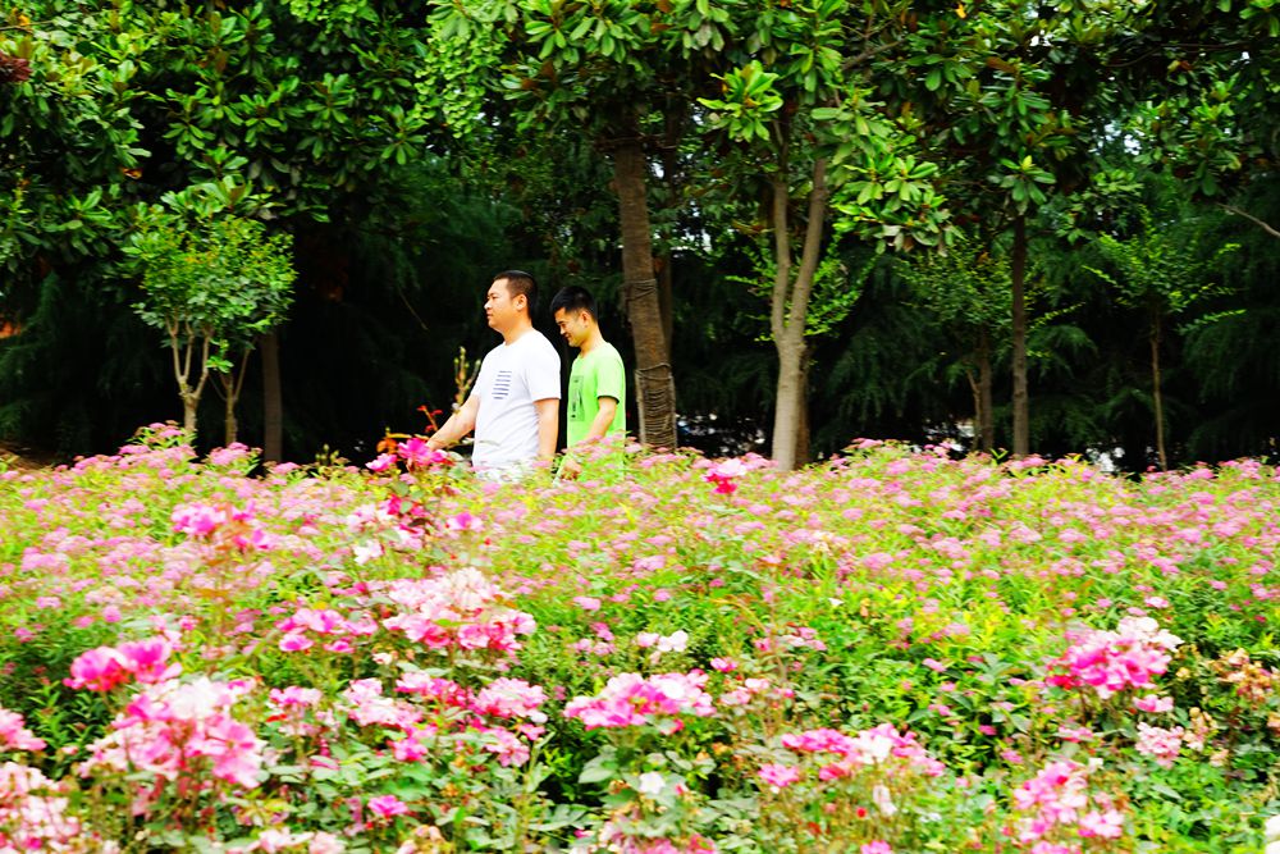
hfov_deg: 28.8
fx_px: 2489
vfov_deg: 19.5
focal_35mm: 70
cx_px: 640
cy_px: 427
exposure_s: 1/100
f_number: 9
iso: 100
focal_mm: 70
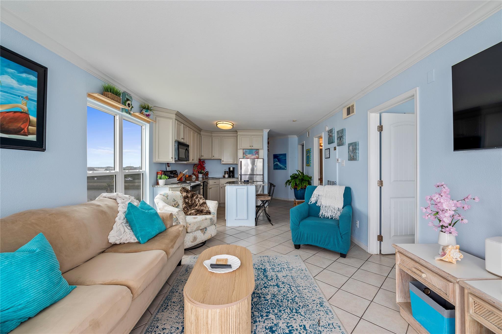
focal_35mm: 15
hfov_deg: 100.4
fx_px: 209
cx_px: 251
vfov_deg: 77.2
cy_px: 167
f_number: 6.3
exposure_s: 1/25
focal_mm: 15
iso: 100
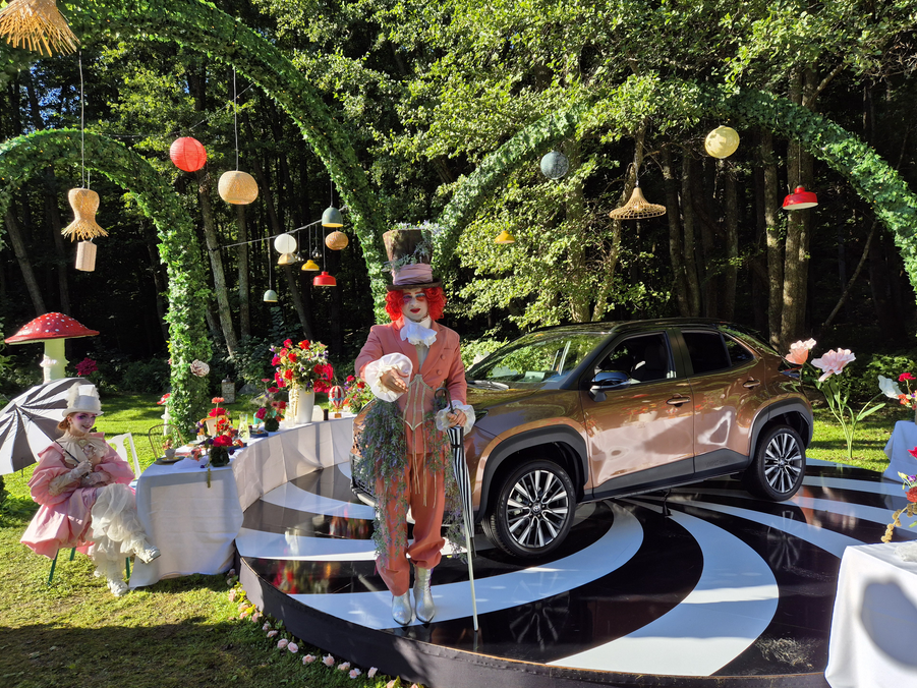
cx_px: 465
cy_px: 346
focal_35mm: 24
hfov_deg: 71.6
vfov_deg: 56.8
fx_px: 636
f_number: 1.8
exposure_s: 1/1128
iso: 25
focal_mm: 5.4
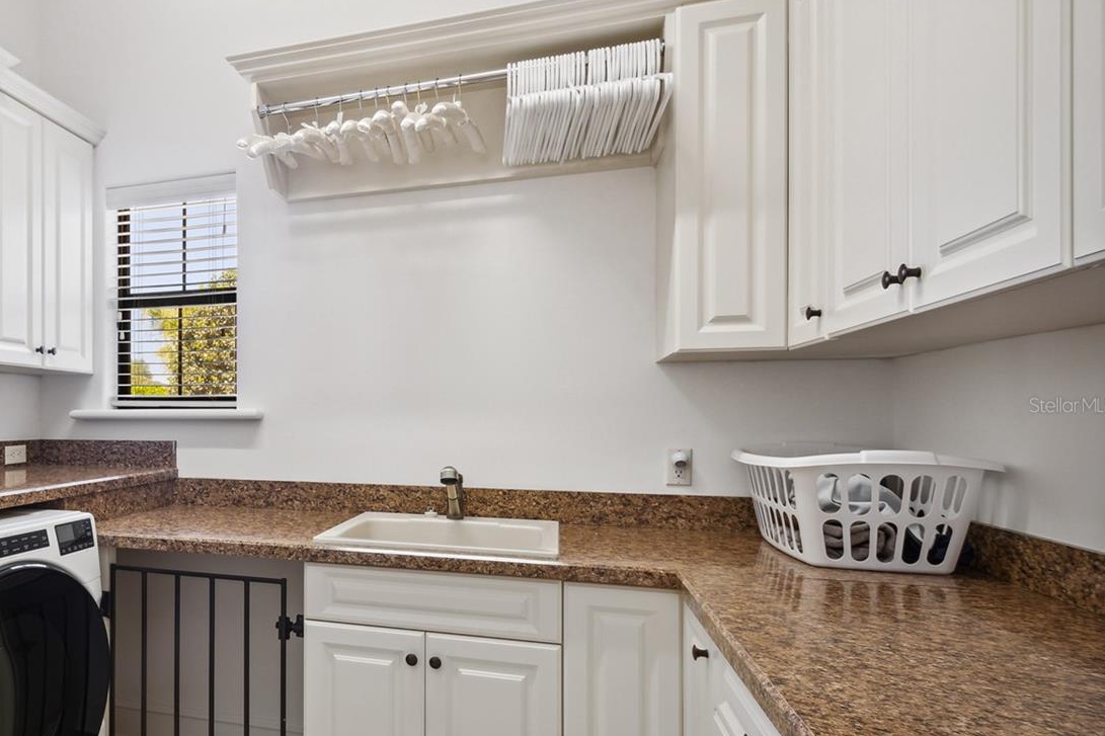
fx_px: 675
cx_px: 309
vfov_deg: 57.1
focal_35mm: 22
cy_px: 405
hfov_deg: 74.3
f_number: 8
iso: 200
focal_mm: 10
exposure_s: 1/4
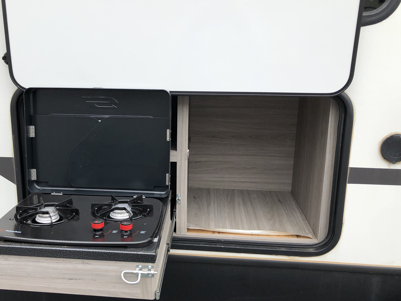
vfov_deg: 37.7
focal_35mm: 38
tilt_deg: -15.3
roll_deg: +0.6
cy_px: 160
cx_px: 153
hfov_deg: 48.6
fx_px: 440
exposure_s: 1/545
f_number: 1.8
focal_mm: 3.99
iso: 20
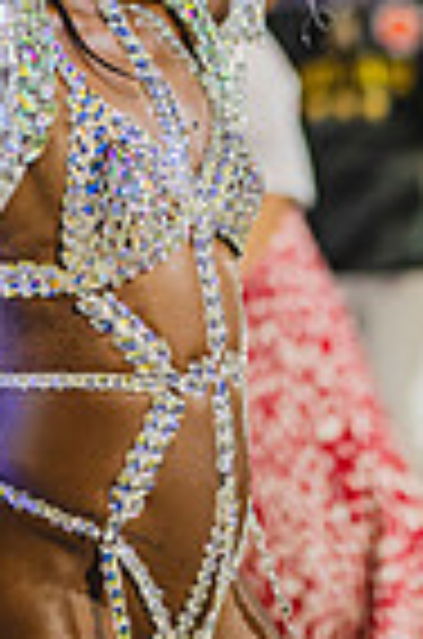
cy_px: -50
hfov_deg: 8.6
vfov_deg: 12.7
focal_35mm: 159
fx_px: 2816
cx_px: 184
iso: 1600
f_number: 1.3
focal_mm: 50
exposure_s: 1/1000
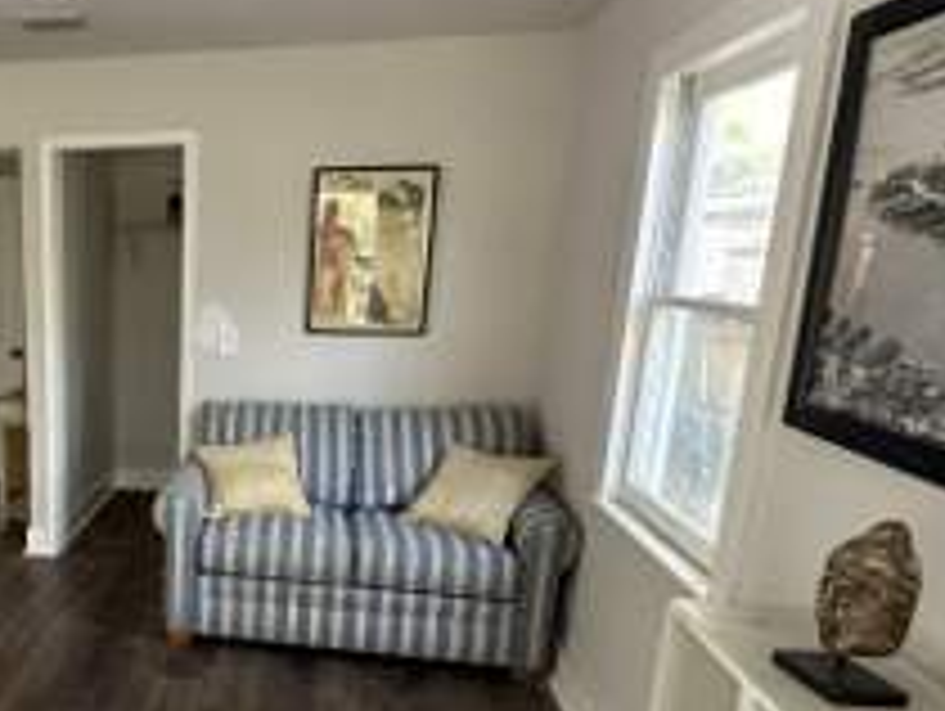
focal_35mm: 32
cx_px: 94
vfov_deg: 43.8
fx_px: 875
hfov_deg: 50.4
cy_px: 450
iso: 250
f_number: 2.2
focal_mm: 2.22
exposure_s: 1/99
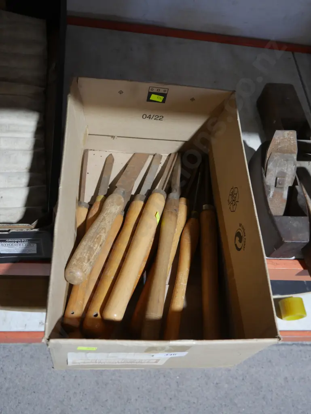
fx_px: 407
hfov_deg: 41.8
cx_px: 156
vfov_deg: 53.9
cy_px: 207
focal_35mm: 34
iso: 640
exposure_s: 1/60
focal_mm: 17
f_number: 4
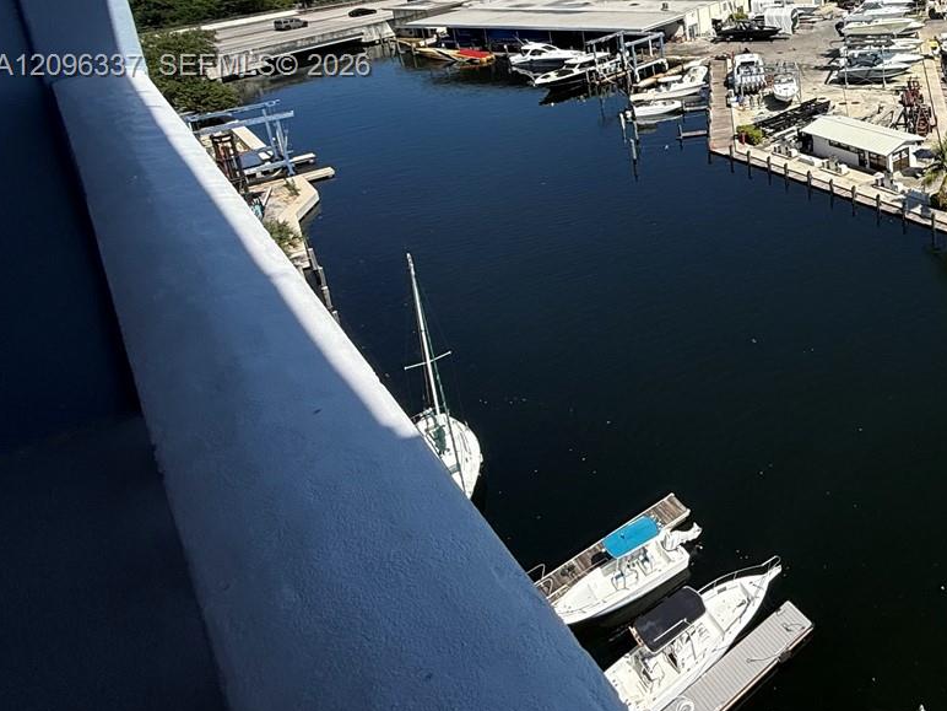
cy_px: 68
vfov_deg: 43.9
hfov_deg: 49.0
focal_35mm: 29
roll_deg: +1.3
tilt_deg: -14.2
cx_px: 970
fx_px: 793
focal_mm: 2.22
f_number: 2.2
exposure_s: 1/3125
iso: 50
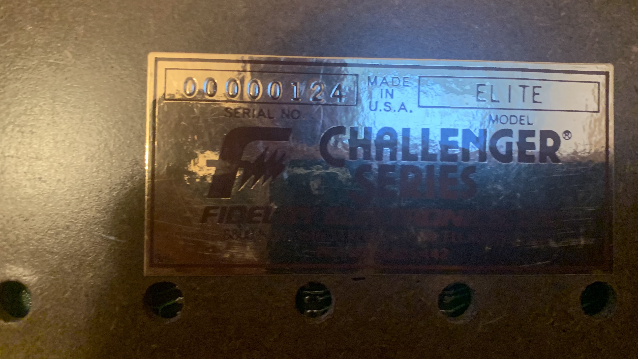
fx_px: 507
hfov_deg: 64.3
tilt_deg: -79.1
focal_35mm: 30
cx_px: 328
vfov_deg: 38.9
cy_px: 178
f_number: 1.8
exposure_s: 1/30
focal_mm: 4.25
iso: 500
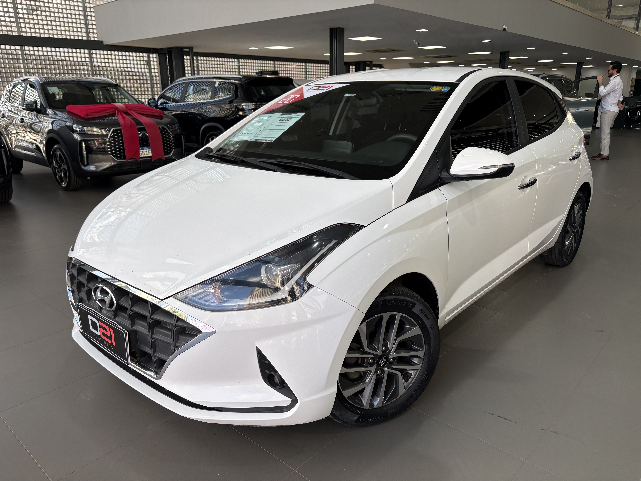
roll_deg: +1.2
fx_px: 481
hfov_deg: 67.3
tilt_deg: -16.2
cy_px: 240
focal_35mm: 26
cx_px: 320
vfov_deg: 53.1
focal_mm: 5.96
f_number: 1.6
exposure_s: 1/485
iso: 50
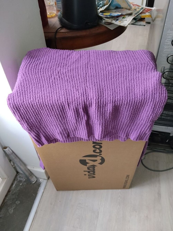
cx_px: 86
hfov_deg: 48.2
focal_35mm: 29
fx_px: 193
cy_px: 116
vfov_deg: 61.7
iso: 125
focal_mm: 3.96
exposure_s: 1/33.3
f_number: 1.8
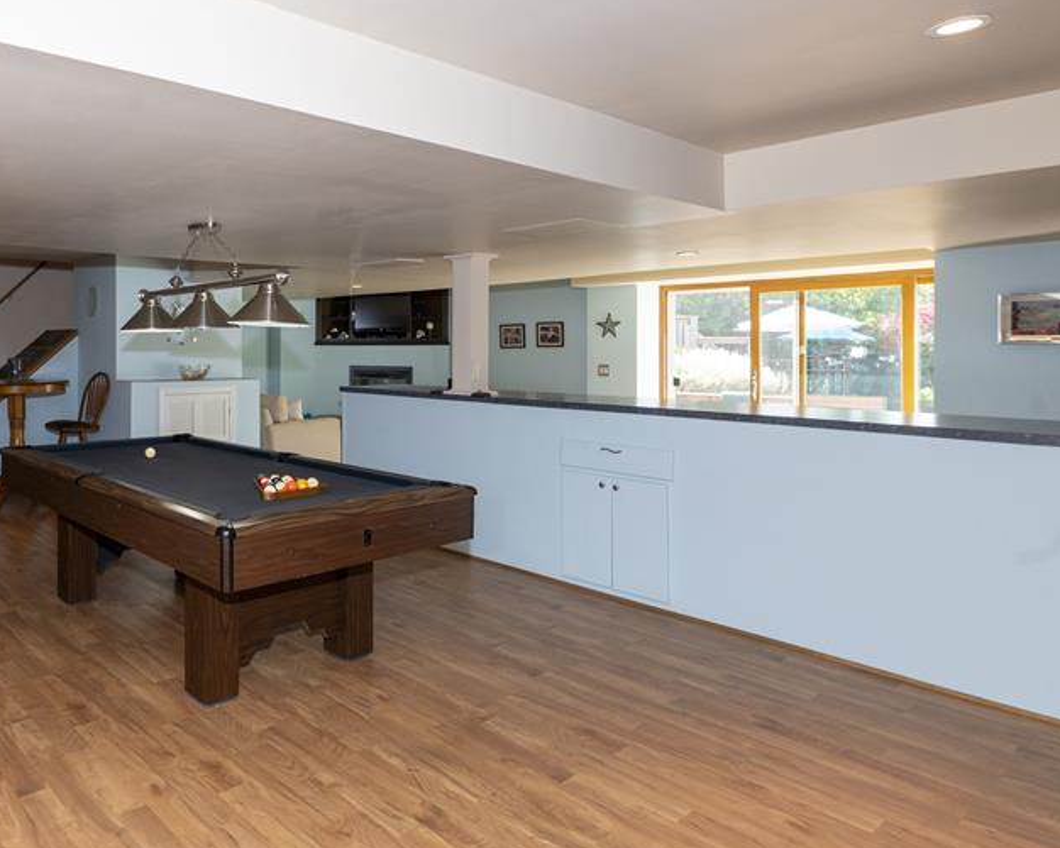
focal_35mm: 23
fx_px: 722
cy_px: 350
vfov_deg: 60.5
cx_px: 227
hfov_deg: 66.6
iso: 1250
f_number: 8
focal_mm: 15
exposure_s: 1/160
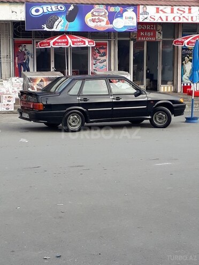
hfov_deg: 51.4
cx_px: 100
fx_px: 207
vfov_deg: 65.3
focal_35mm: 27
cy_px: 132
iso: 40
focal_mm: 3.6
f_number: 1.9
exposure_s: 1/375
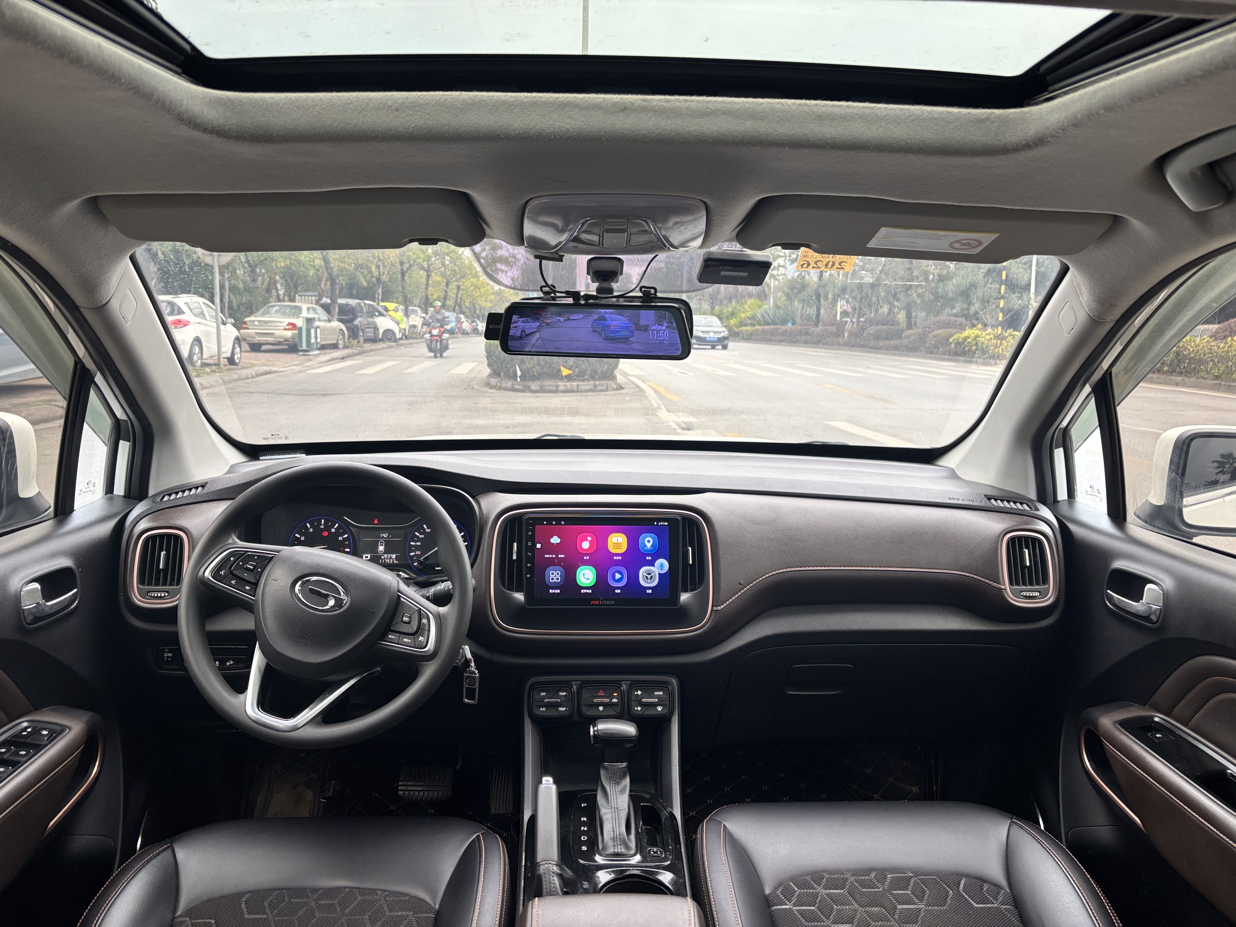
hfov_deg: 67.3
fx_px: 928
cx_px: 618
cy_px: 464
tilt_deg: -9.3
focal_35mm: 26
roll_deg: -1.6
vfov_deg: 53.1
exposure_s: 1/121
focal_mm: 5.96
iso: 64
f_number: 1.6
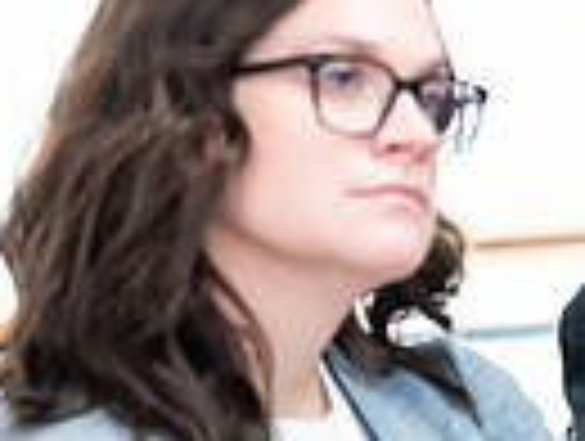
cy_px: 180
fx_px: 7009
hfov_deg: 4.7
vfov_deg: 3.6
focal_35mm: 414
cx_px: 918
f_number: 3.2
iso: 2500
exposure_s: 1/160
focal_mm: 96
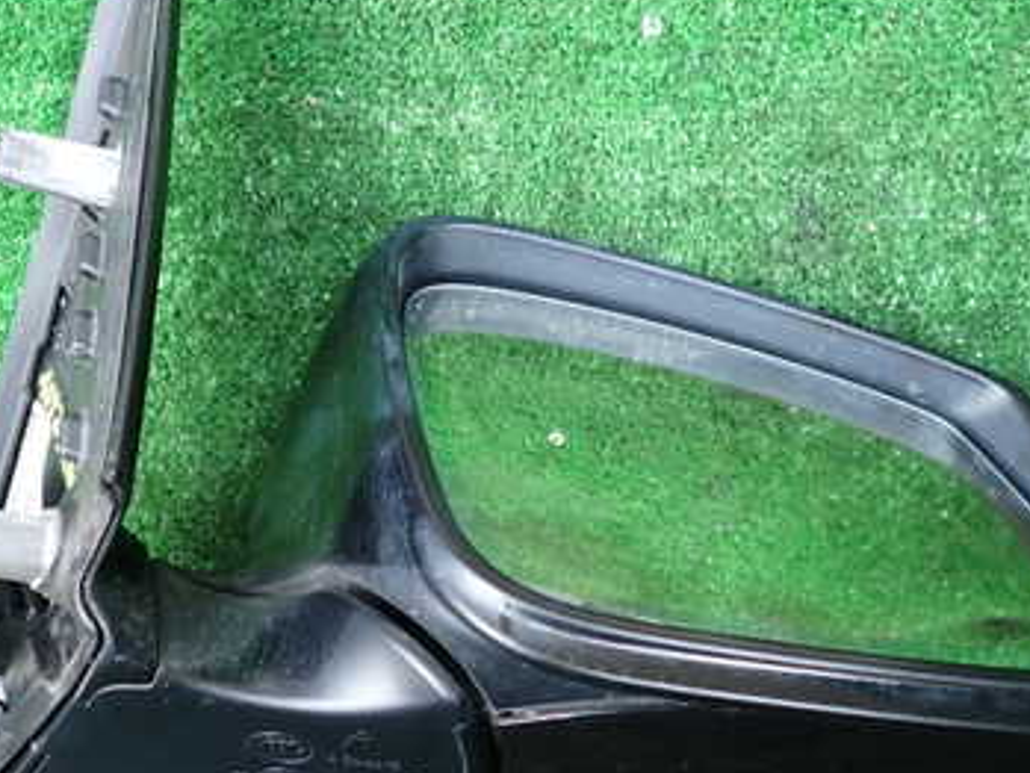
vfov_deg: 33.6
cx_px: 487
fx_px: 1280
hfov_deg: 43.8
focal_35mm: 43
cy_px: 384
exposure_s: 1/50
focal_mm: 4.5
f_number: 2
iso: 200
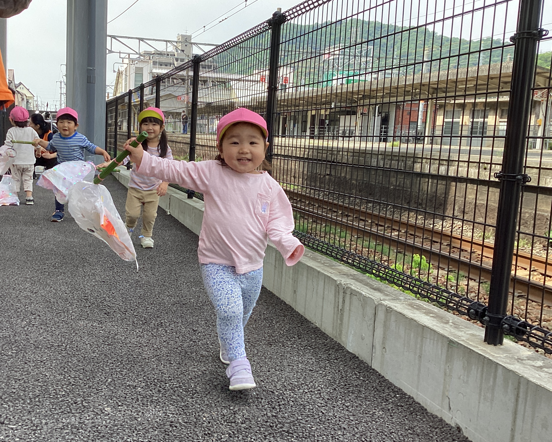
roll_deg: -3.8
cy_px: 218
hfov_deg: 46.6
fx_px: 637
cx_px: 227
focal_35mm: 39
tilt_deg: -9.0
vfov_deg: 38.2
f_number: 2.4
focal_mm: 3.3
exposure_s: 1/209
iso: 25
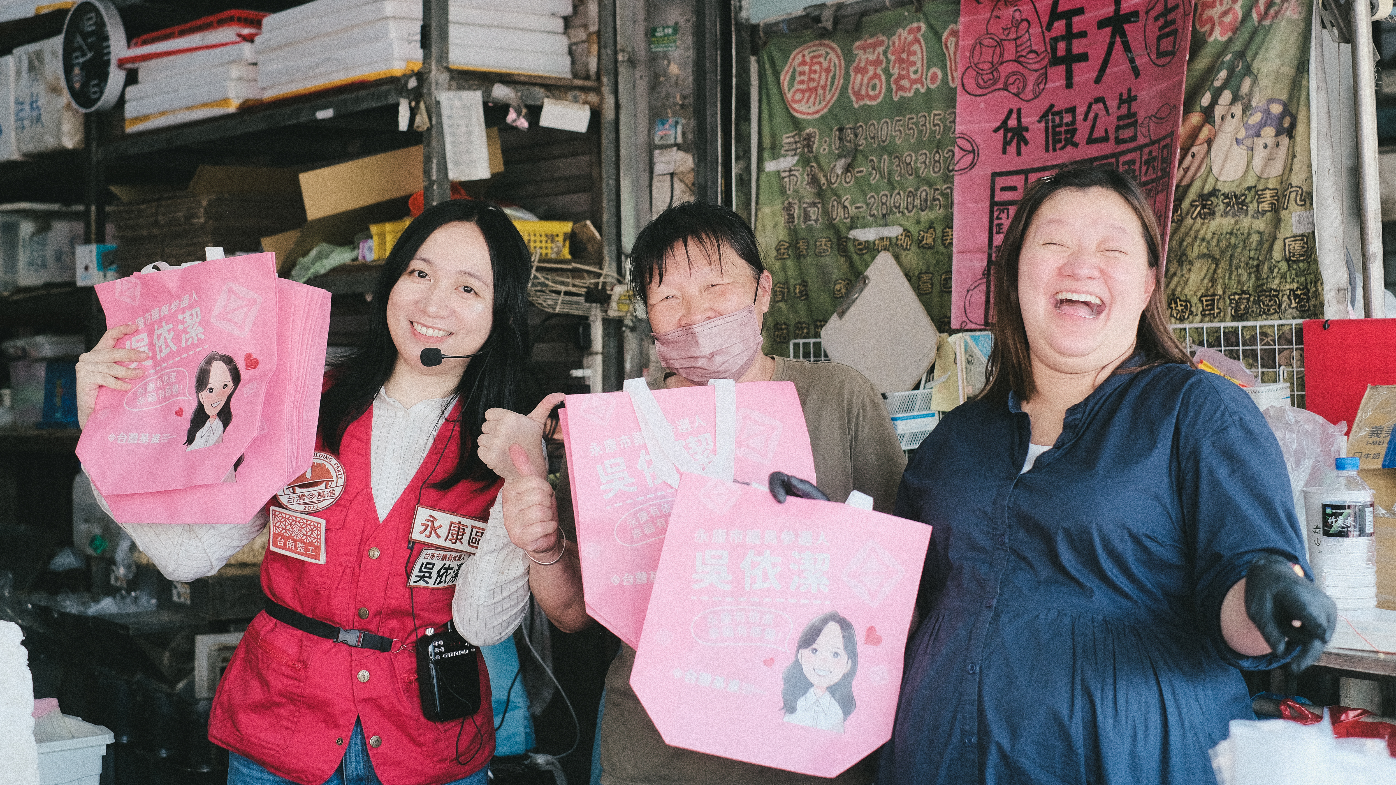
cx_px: 694
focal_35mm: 56
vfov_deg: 21.4
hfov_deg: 37.2
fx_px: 2073
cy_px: 324
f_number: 2.8
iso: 800
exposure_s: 1/180
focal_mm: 35
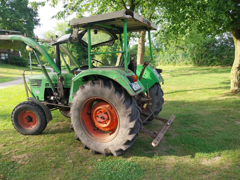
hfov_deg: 67.3
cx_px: 120
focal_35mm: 26
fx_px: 180
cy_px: 90
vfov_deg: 53.1
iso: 32
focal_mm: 4
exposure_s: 1/100
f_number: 1.8
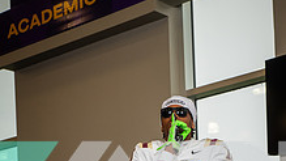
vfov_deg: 11.5
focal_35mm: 99
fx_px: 750
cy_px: 275
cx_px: 175
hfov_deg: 21.5
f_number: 5.6
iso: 500
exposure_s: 1/250
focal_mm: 46
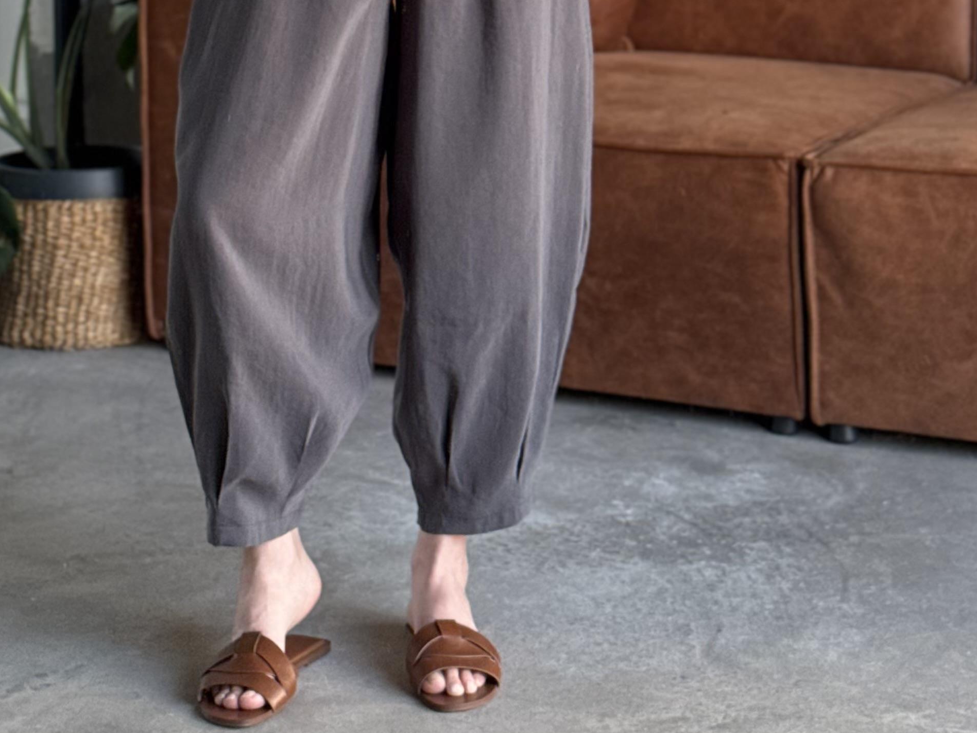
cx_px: 390
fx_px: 2879
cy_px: -225
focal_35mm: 102
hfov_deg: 19.2
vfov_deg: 13.9
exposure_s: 1/60
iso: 200
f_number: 1.78
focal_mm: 6.76
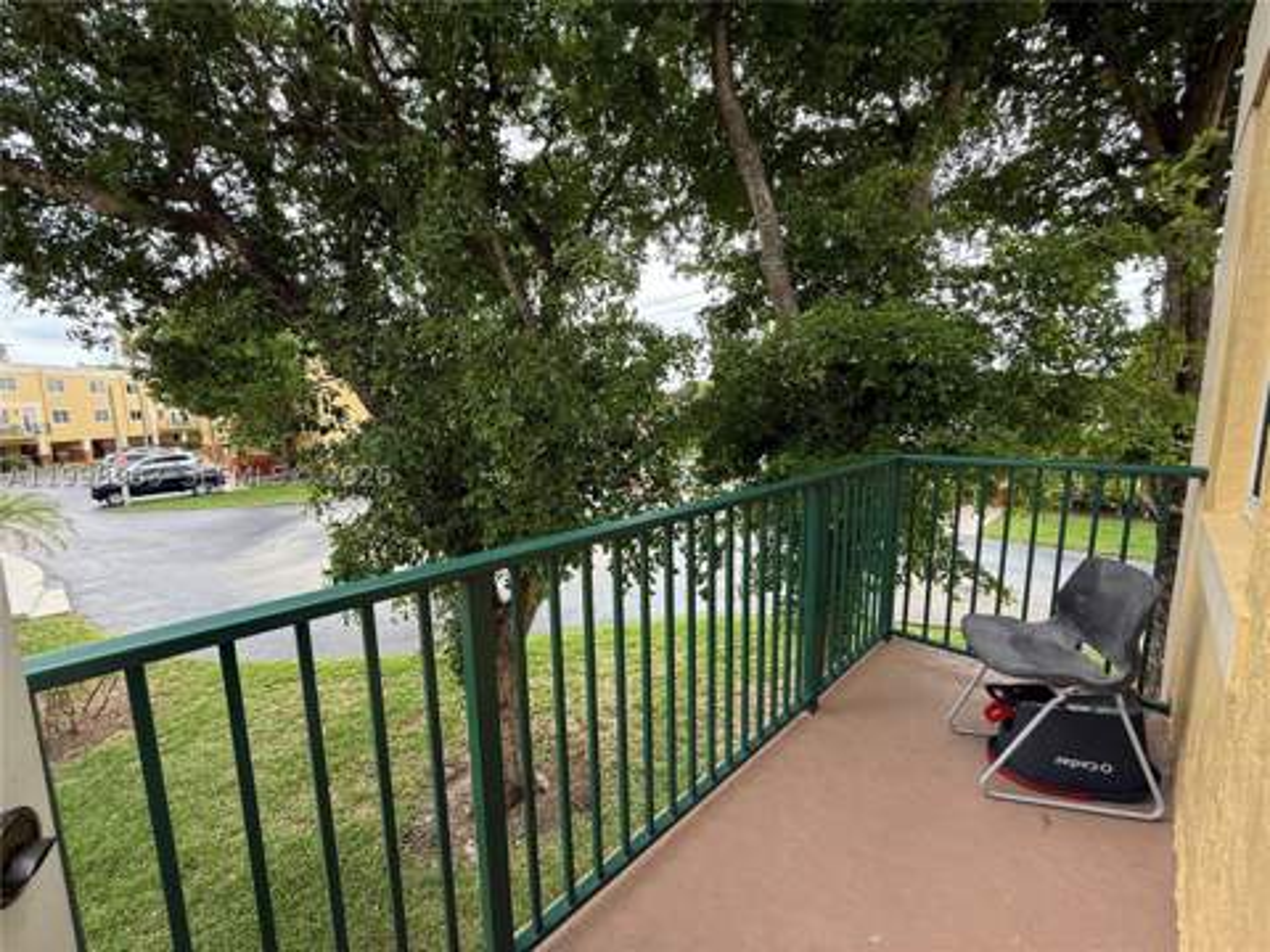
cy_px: 476
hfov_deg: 102.1
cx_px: 635
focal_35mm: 14
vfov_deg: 85.7
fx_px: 514
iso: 64
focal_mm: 2.22
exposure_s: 1/255
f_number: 2.2
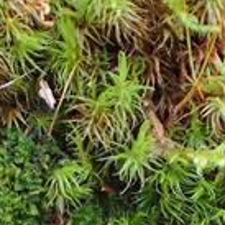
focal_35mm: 124
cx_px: 79
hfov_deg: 14.0
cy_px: 259
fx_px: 912
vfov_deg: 13.7
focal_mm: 5.5
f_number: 2.3
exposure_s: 1/125
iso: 400
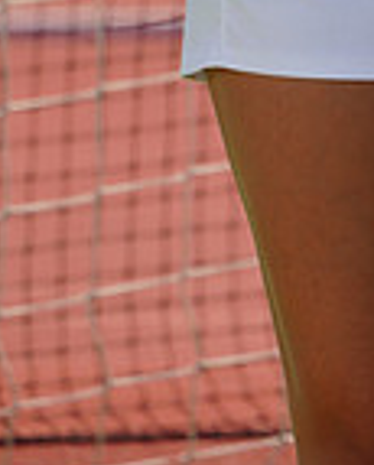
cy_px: -449
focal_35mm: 1519
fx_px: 20950
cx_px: 433
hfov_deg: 1.0
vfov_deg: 1.3
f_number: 13
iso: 200
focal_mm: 400
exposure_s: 1/250
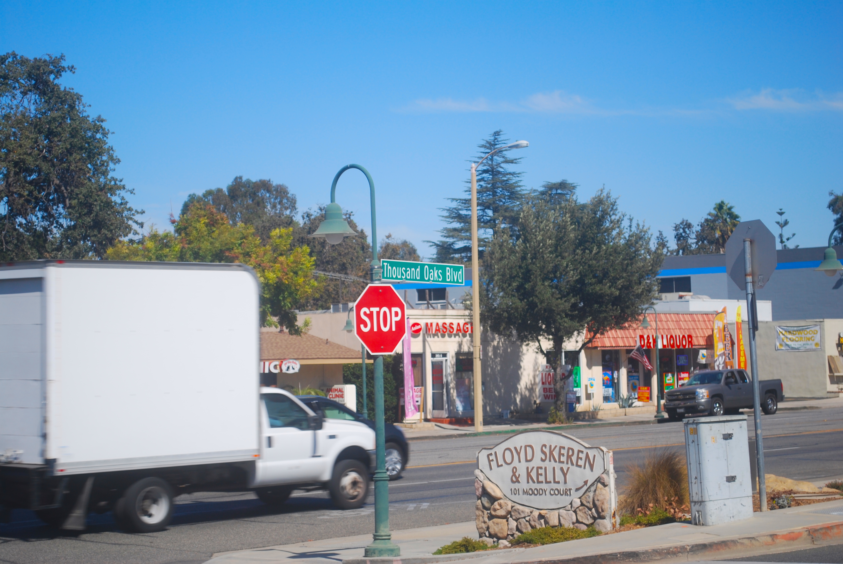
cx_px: 422
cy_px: 282
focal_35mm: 82
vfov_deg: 16.6
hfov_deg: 24.6
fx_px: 1934
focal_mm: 55
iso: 100
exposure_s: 1/125
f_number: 5.6
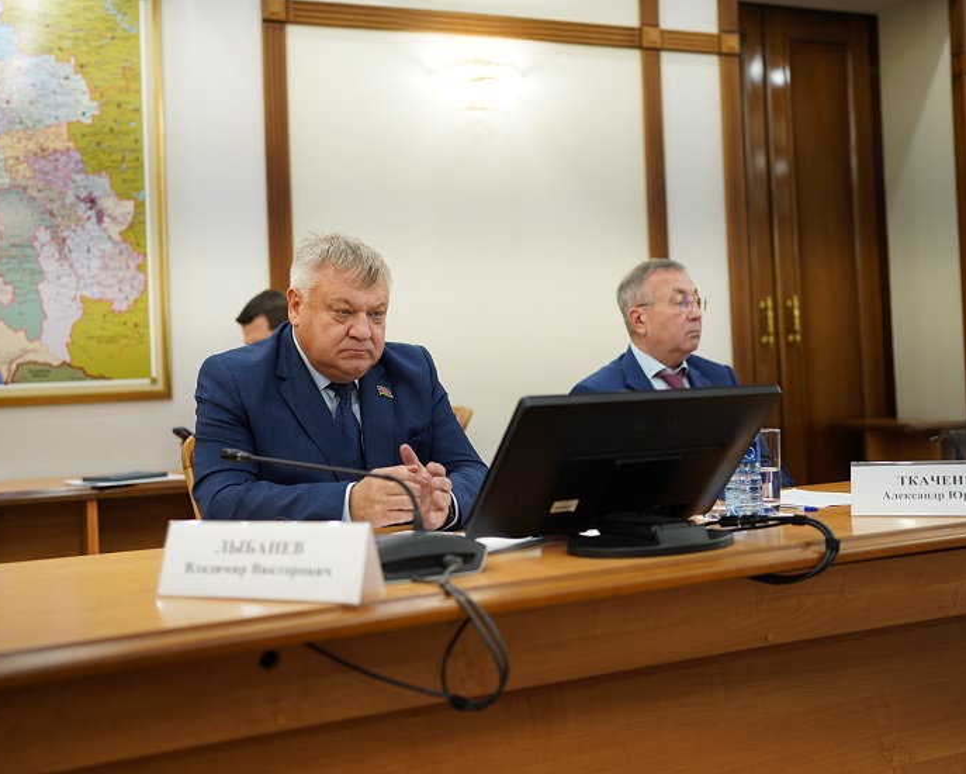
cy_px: 353
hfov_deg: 42.9
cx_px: 457
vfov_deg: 34.9
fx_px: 1230
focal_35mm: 43
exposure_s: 1/320
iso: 640
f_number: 1.4
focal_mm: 35
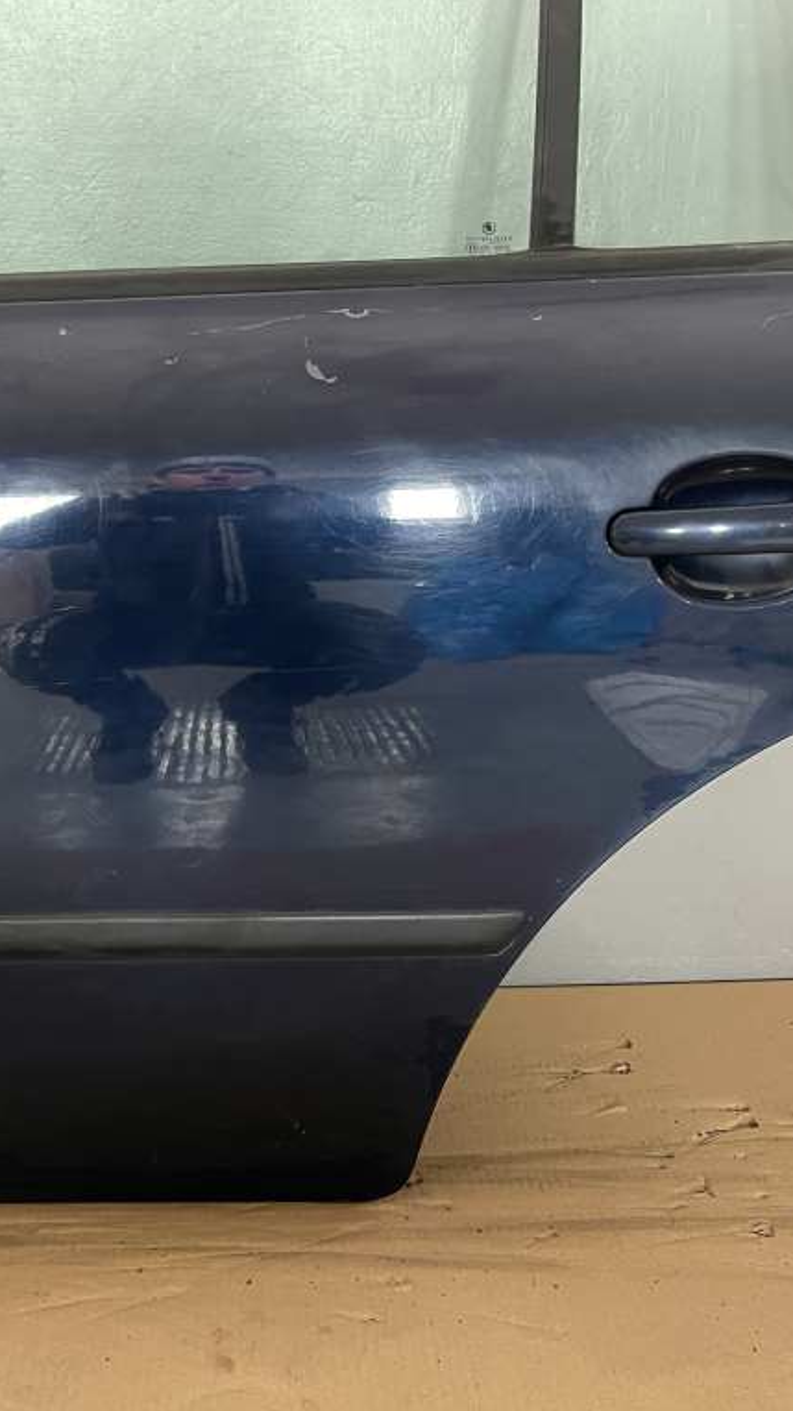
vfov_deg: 52.8
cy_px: 705
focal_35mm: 38
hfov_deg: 30.8
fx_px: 1421
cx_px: 231
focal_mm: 5.1
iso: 640
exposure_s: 1/36
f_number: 1.6
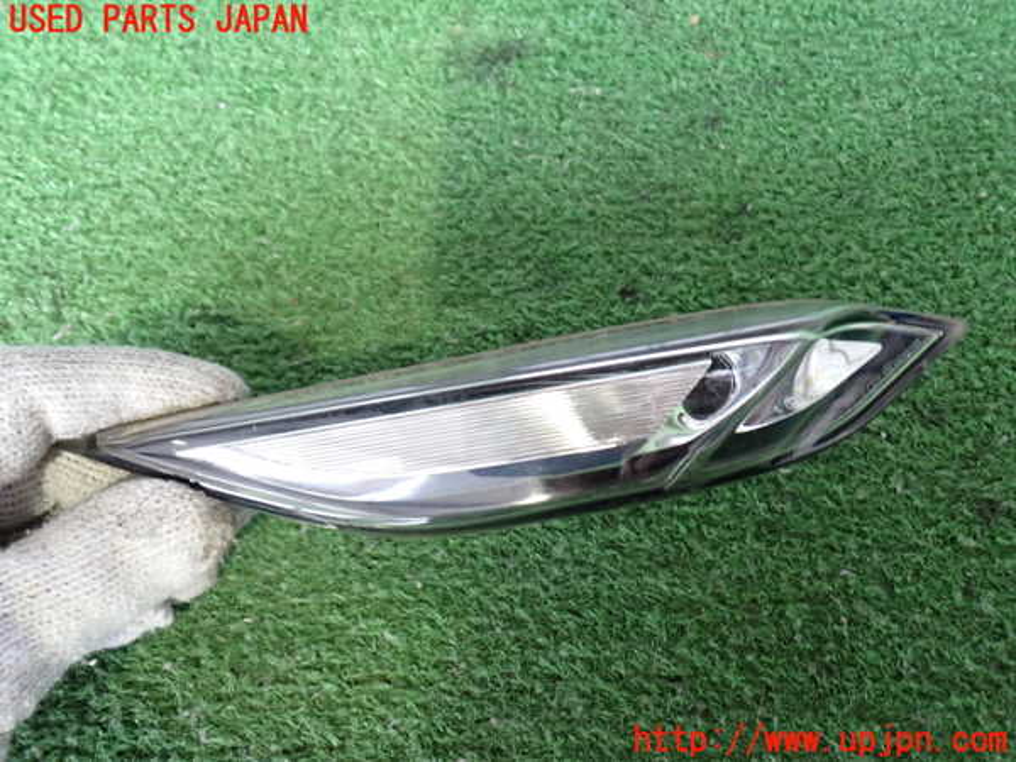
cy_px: 381
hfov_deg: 60.0
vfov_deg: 46.8
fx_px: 881
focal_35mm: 30
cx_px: 508
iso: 400
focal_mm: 5.4
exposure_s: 1/30
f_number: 2.3
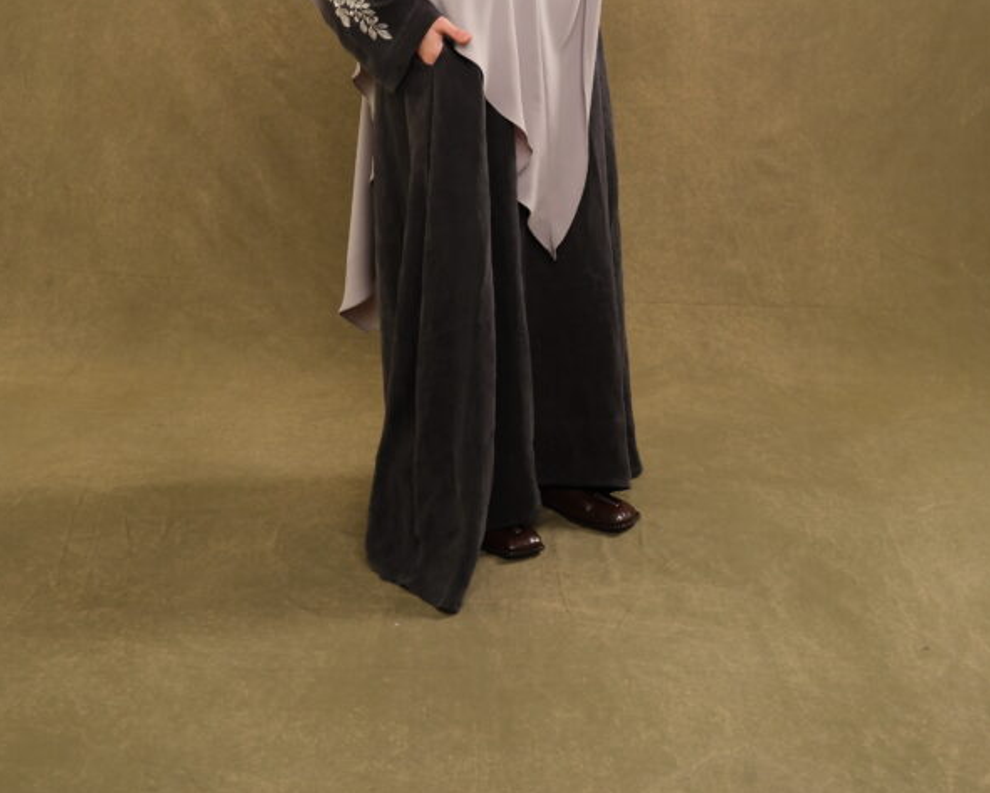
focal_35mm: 50
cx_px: 496
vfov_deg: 29.0
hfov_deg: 37.3
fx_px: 1465
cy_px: 79
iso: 1000
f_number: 9
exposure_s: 1/125
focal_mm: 23
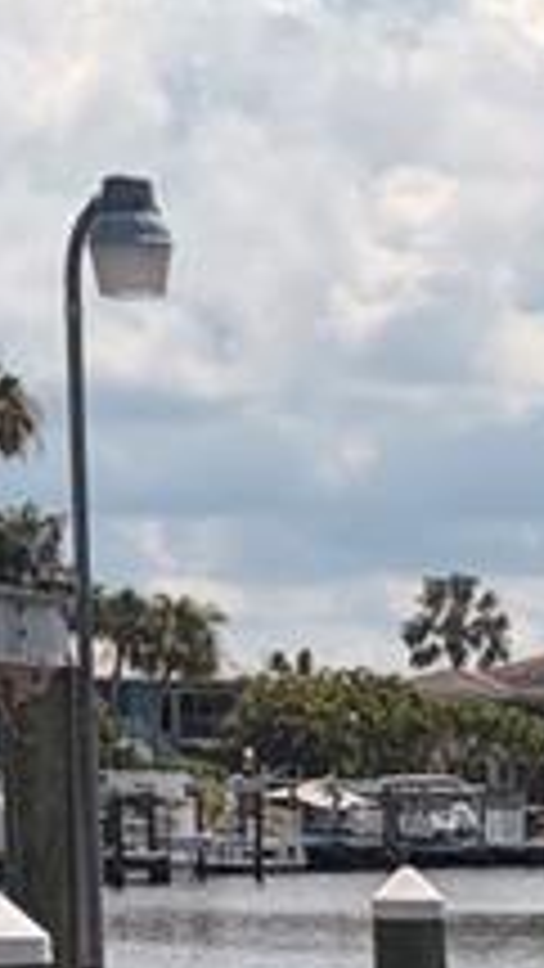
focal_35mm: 158
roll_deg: +0.1
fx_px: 4050
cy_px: 1387
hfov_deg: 7.4
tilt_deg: -8.5
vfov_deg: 13.0
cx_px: 1115
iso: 50
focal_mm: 5.96
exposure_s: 1/7813
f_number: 1.6
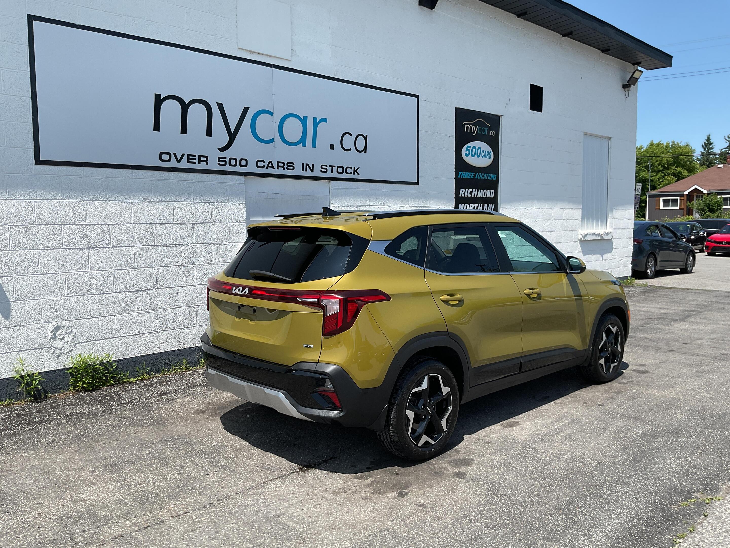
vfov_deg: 48.2
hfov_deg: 61.7
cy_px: 274
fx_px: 612
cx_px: 365
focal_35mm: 29
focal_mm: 3
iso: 16
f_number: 1.8
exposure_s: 1/1786
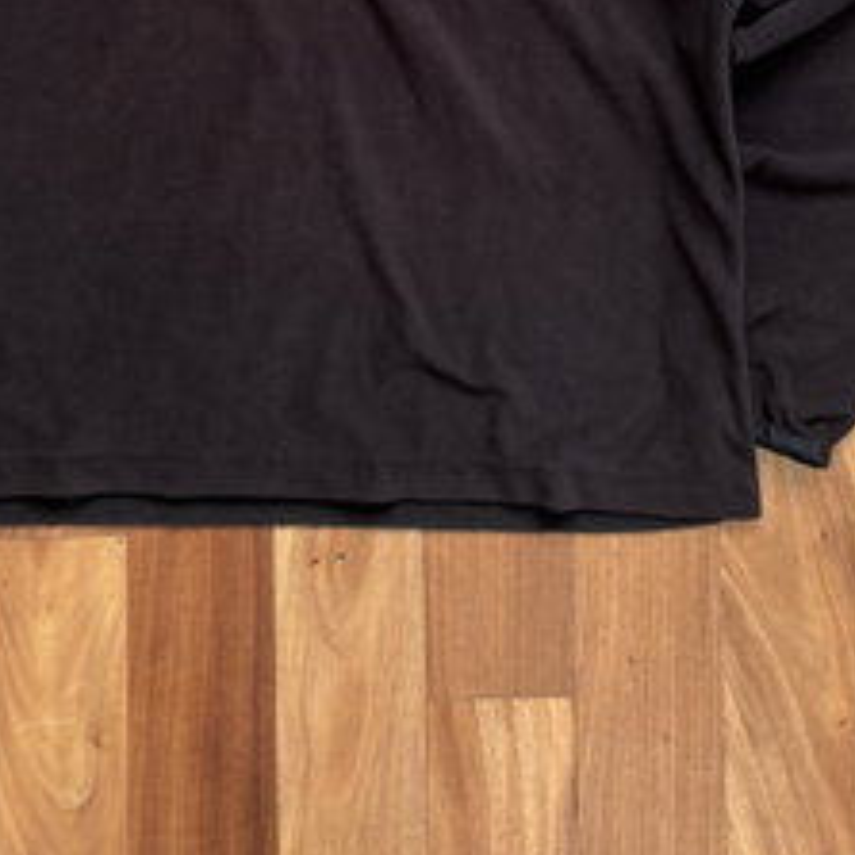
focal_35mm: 55
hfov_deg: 30.9
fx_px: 1537
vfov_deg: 28.4
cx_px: 288
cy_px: -71
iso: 40
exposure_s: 1/121
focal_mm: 5.96
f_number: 1.6
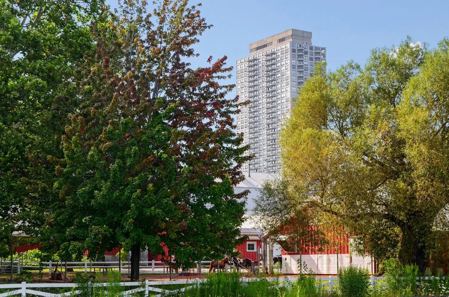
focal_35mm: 68
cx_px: 224
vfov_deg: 20.1
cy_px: 148
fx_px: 840
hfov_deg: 29.9
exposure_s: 1/250
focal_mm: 45
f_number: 9
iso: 320
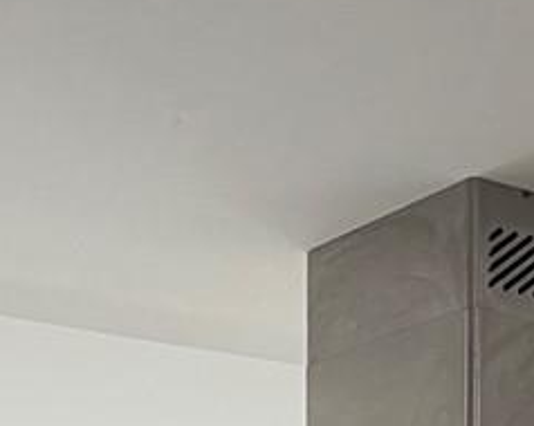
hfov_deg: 20.3
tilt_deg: -0.4
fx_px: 1453
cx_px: 34
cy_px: 774
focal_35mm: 92
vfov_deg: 14.6
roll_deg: +0.4
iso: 80
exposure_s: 1/120
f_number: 2.2
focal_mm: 2.22
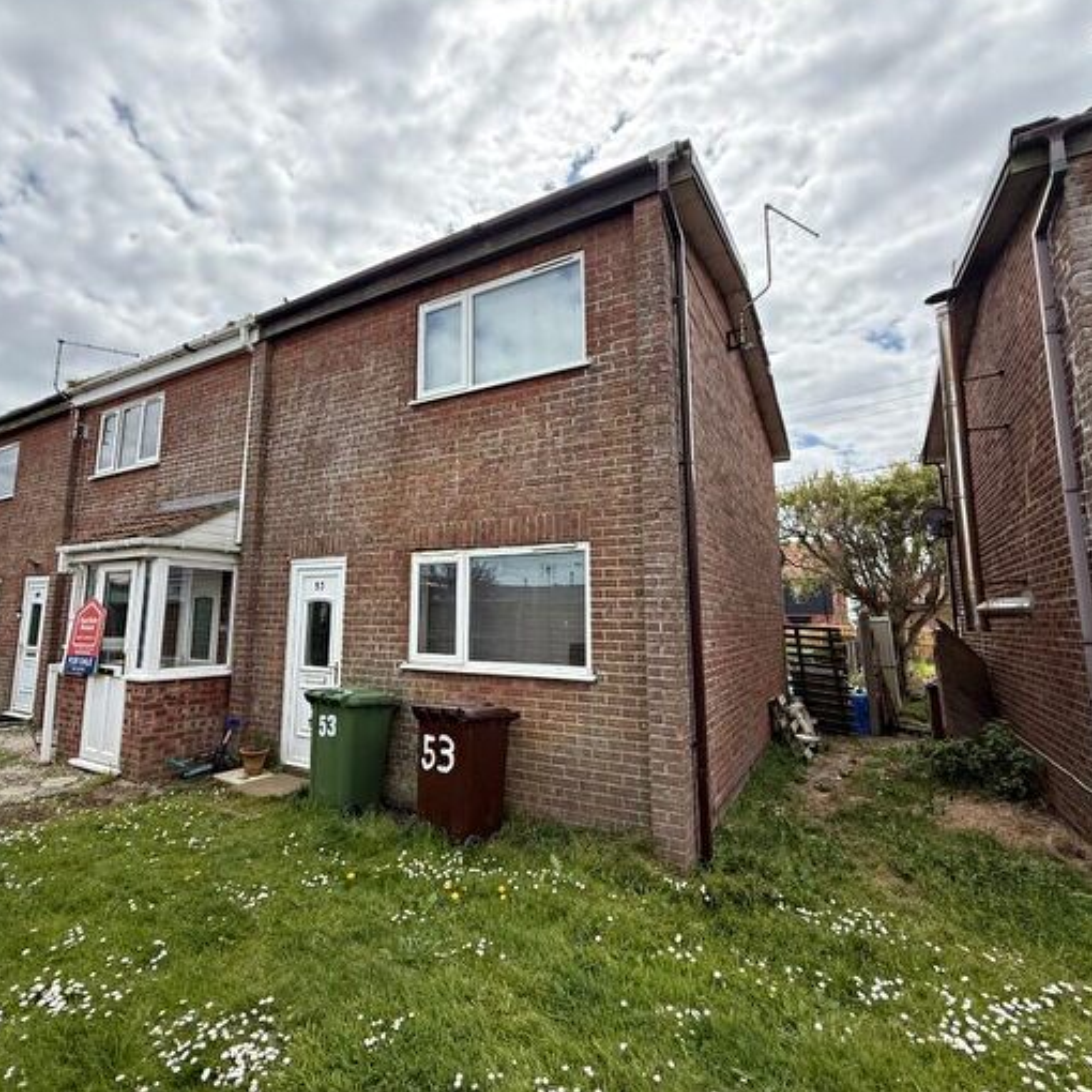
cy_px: 532
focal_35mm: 17
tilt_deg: +9.0
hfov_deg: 83.7
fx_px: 607
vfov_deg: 84.0
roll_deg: -0.5
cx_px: 495
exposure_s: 1/1259
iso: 64
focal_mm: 2.22
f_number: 2.2
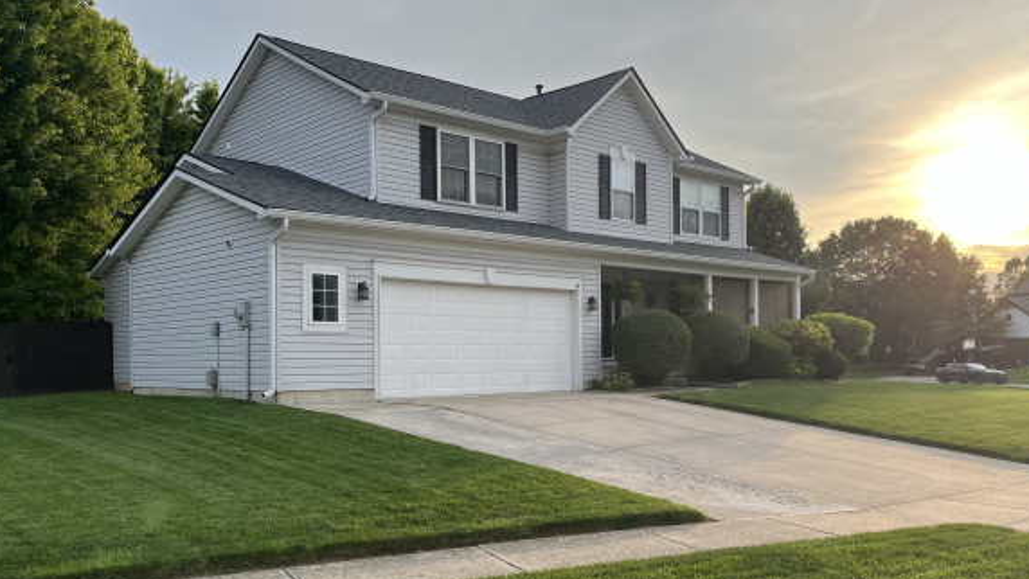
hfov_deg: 59.4
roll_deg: +0.4
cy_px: 349
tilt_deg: +0.8
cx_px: 560
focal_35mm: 33
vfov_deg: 35.5
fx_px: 901
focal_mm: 5.1
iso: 50
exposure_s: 1/1086
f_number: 1.6
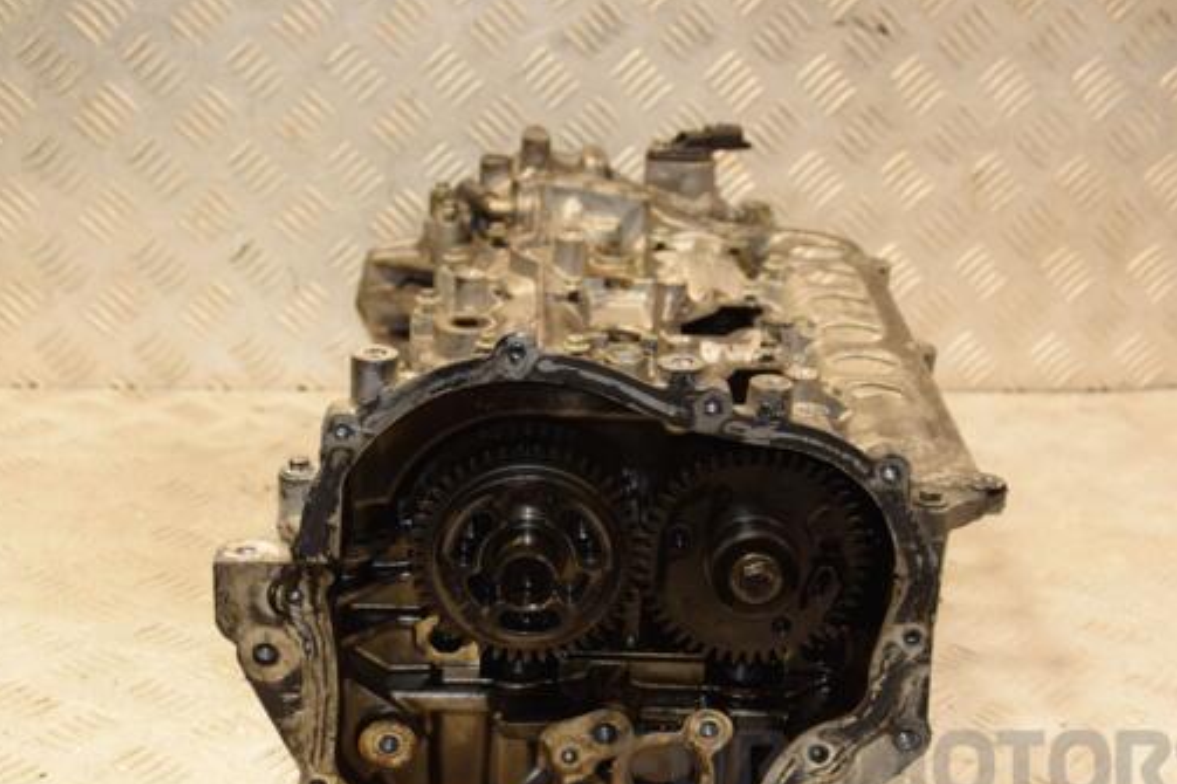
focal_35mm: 63
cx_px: 573
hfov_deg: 32.1
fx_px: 2046
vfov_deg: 21.7
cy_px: 454
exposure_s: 1/125
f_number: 5
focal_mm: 35
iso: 800
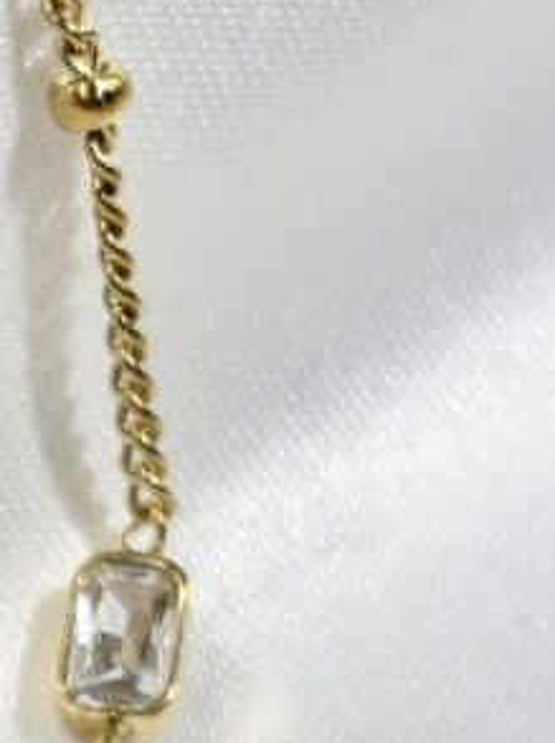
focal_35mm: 182
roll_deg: +7.3
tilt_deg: -36.8
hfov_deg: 7.9
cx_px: -345
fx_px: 3899
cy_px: 918
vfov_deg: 10.7
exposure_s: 1/332
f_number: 1.6
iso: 32
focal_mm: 5.96
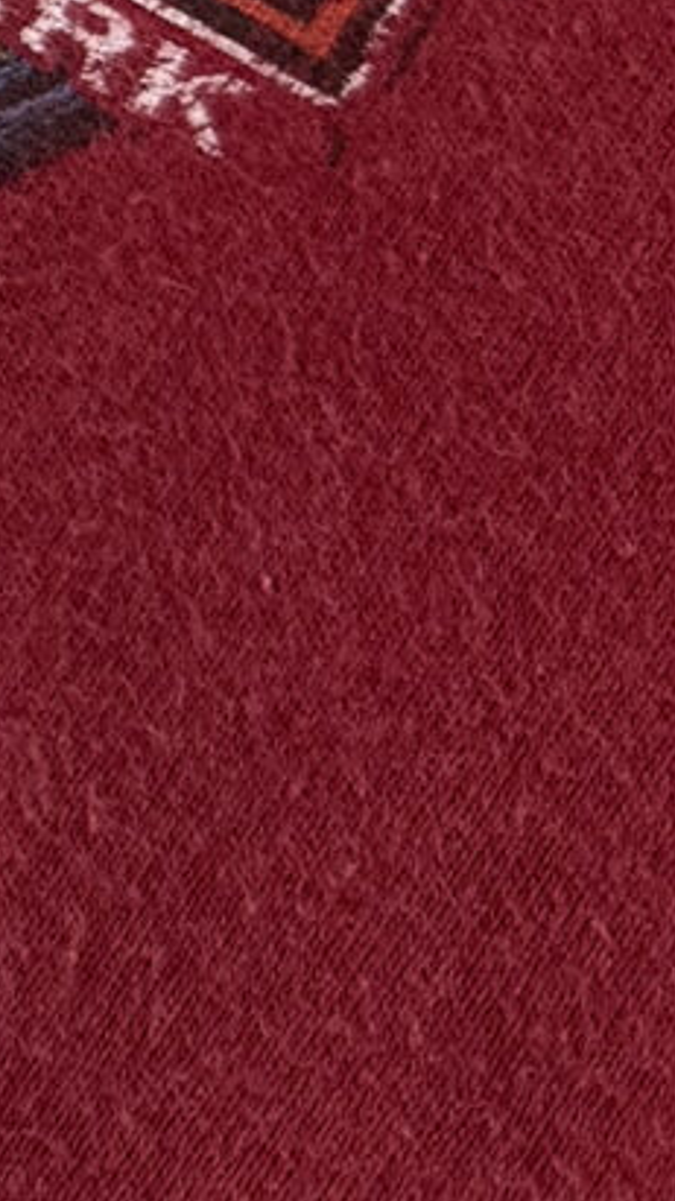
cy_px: -950
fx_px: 5190
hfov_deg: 6.2
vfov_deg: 12.1
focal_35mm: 163
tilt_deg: -63.6
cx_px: -1981
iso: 200
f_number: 1.78
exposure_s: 1/60
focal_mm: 6.76
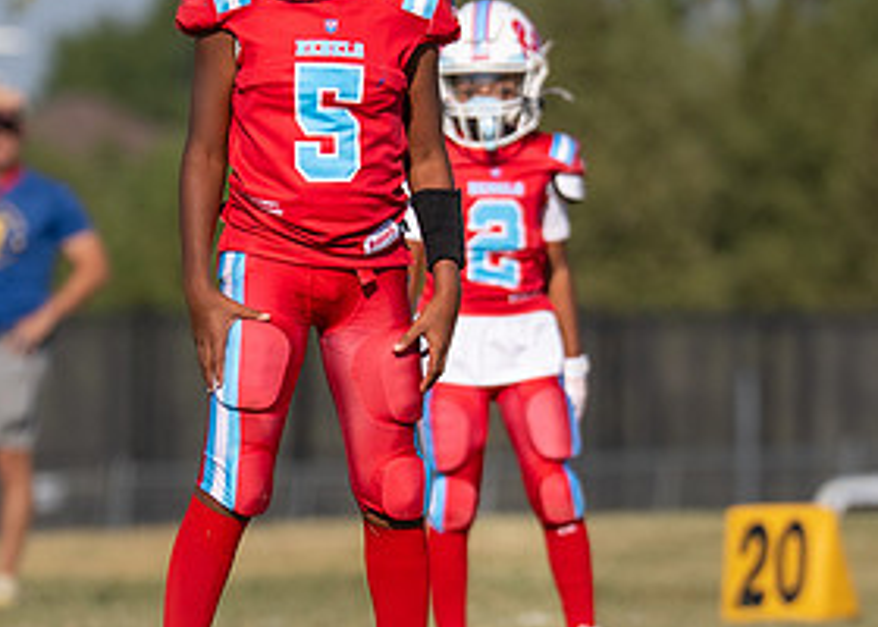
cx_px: 367
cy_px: 233
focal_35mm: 812
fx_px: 20248
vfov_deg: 1.8
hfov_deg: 2.5
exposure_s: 1/3200
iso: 100
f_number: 3.2
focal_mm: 200
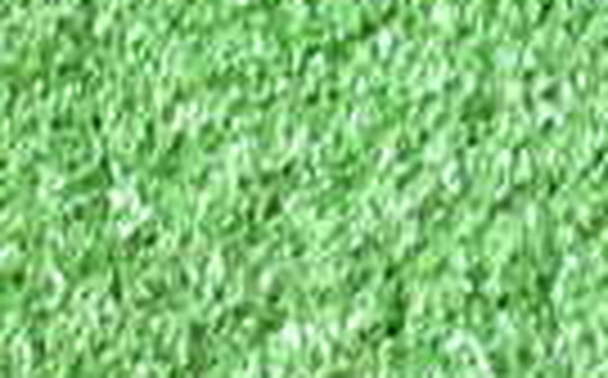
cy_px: -315
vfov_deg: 10.4
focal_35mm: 118
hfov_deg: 14.2
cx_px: -676
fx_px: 1953
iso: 200
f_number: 2
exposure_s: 1/50
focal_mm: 4.5
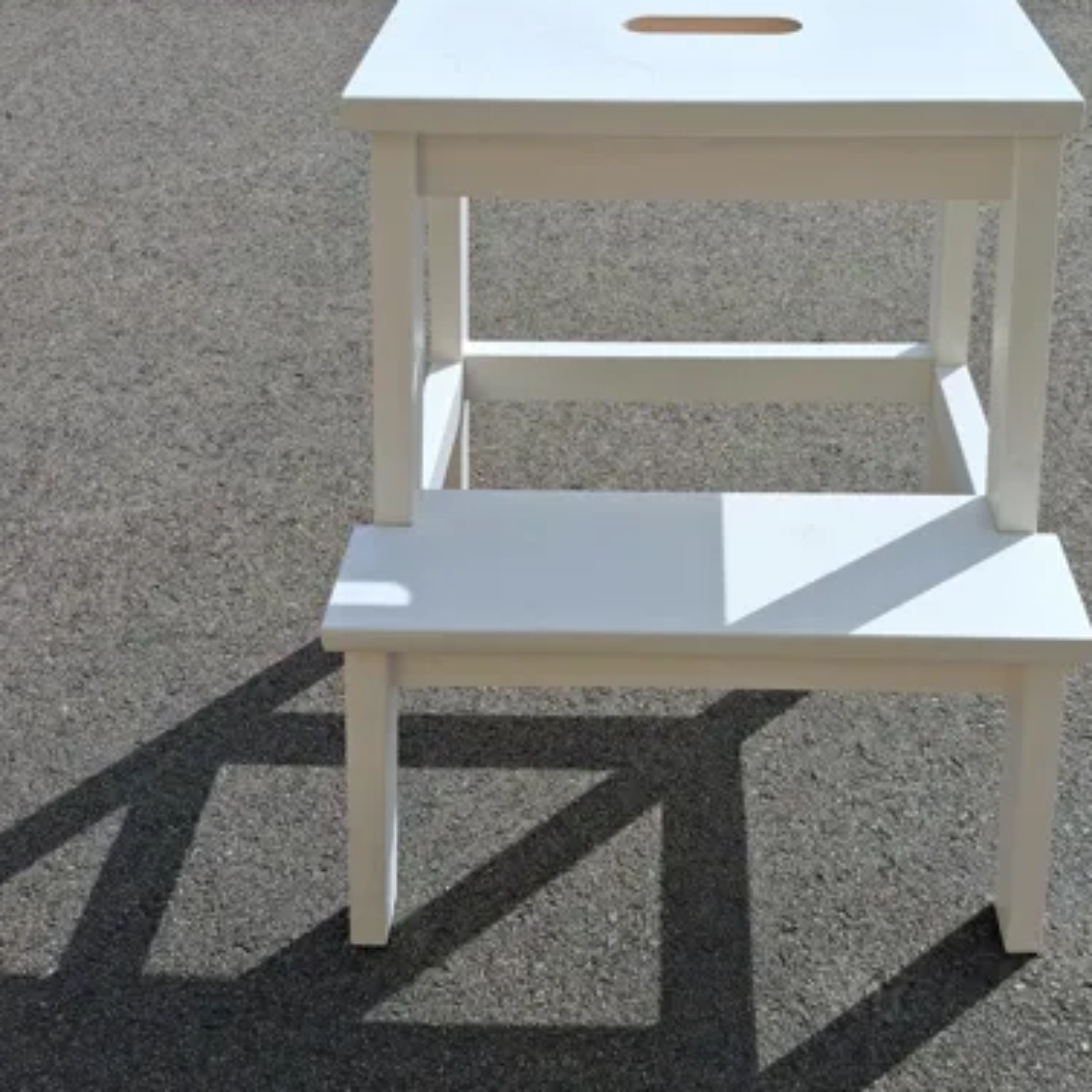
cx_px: 643
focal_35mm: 38
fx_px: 1356
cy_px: 501
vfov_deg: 43.8
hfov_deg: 43.7
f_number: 1.8
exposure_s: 1/974
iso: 25
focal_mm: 4
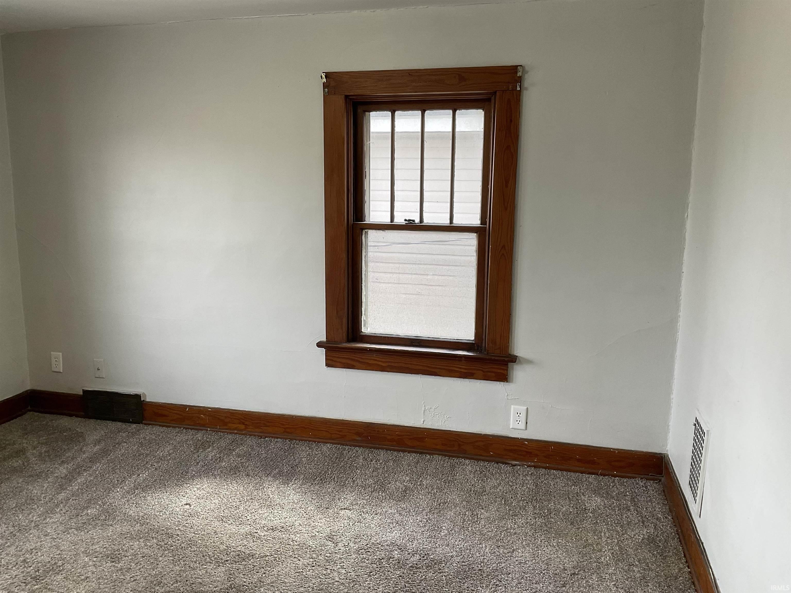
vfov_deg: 48.2
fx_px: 663
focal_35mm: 29
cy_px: 296
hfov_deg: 61.7
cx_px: 396
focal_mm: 3
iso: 50
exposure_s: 1/60
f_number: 1.8
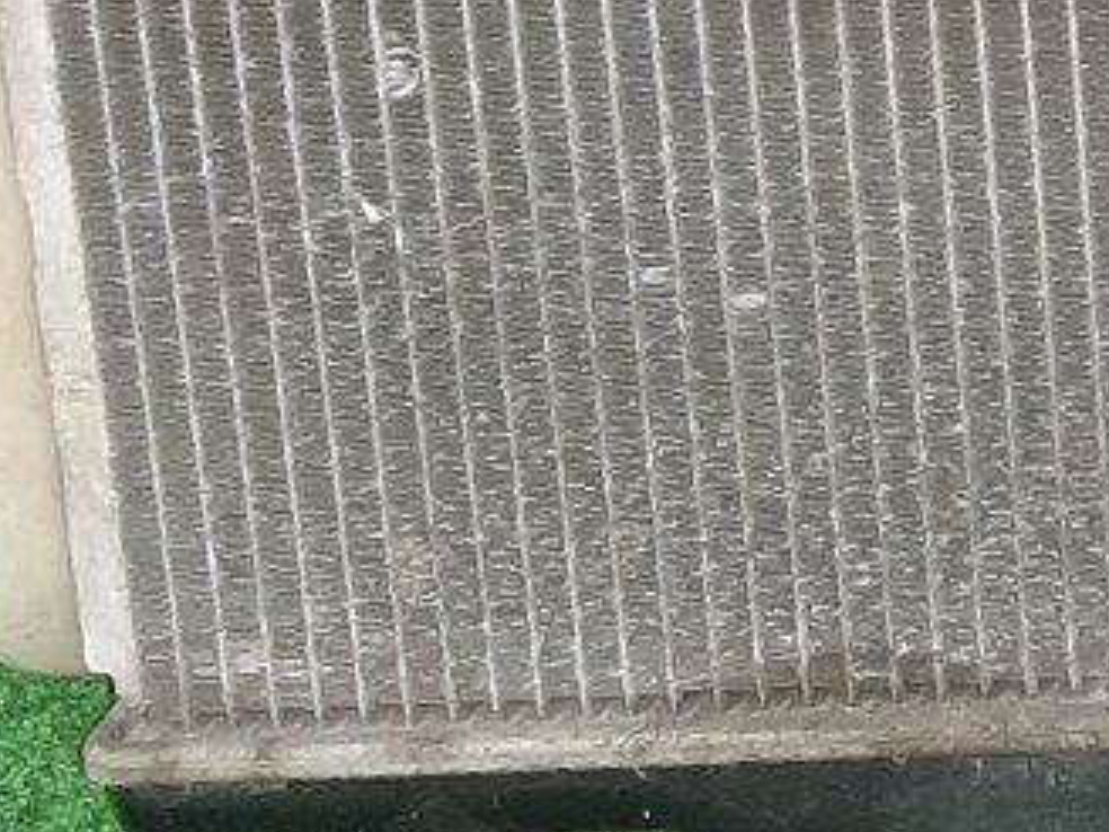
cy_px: -345
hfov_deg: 15.9
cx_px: 1643
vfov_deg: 12.5
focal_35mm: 114
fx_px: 3652
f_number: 1.7
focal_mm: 3.93
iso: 309
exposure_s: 1/25
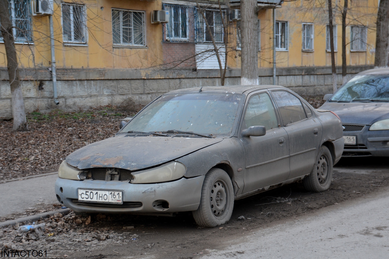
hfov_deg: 26.0
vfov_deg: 17.5
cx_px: 194
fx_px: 843
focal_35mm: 78
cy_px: 130
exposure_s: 1/100
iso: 400
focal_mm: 52
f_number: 5
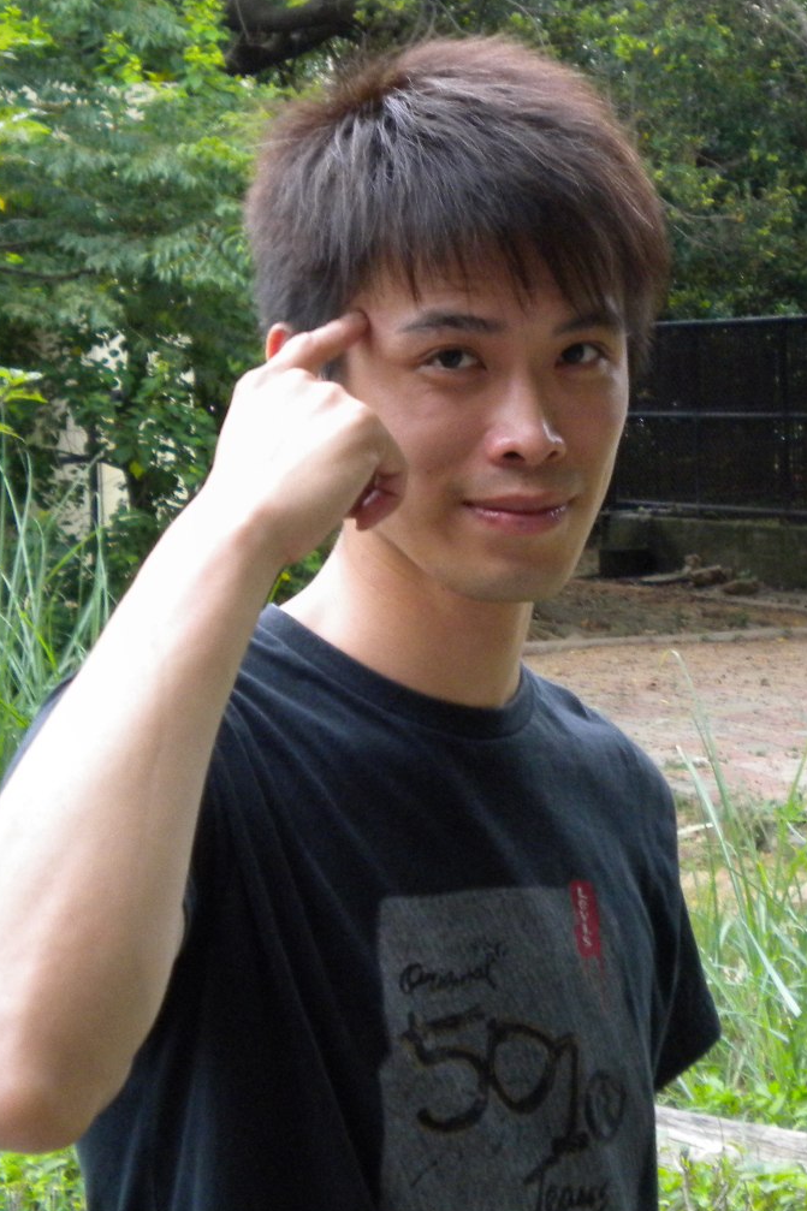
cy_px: 607
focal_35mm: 55
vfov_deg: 36.3
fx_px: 1850
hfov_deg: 24.6
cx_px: 369
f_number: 3.9
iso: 326
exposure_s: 1/56.7
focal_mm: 9.3
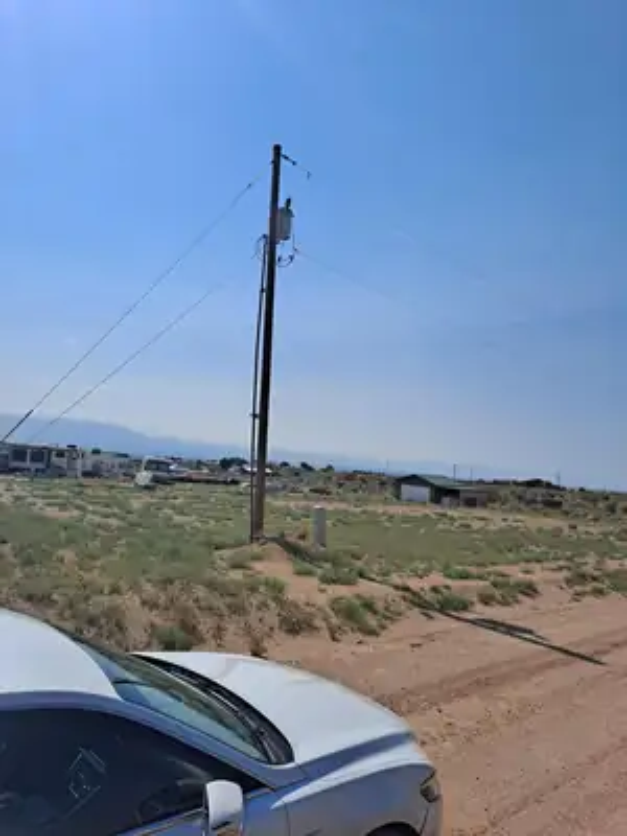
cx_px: 314
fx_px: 604
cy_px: 418
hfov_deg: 54.9
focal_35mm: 25
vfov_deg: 69.4
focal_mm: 4.6
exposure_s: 1/2710
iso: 32
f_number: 2
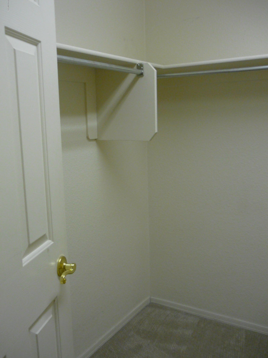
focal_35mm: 33
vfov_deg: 55.4
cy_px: 179
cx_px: 134
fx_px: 341
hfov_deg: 42.9
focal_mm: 5.5
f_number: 2.8
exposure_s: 1/30
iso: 160
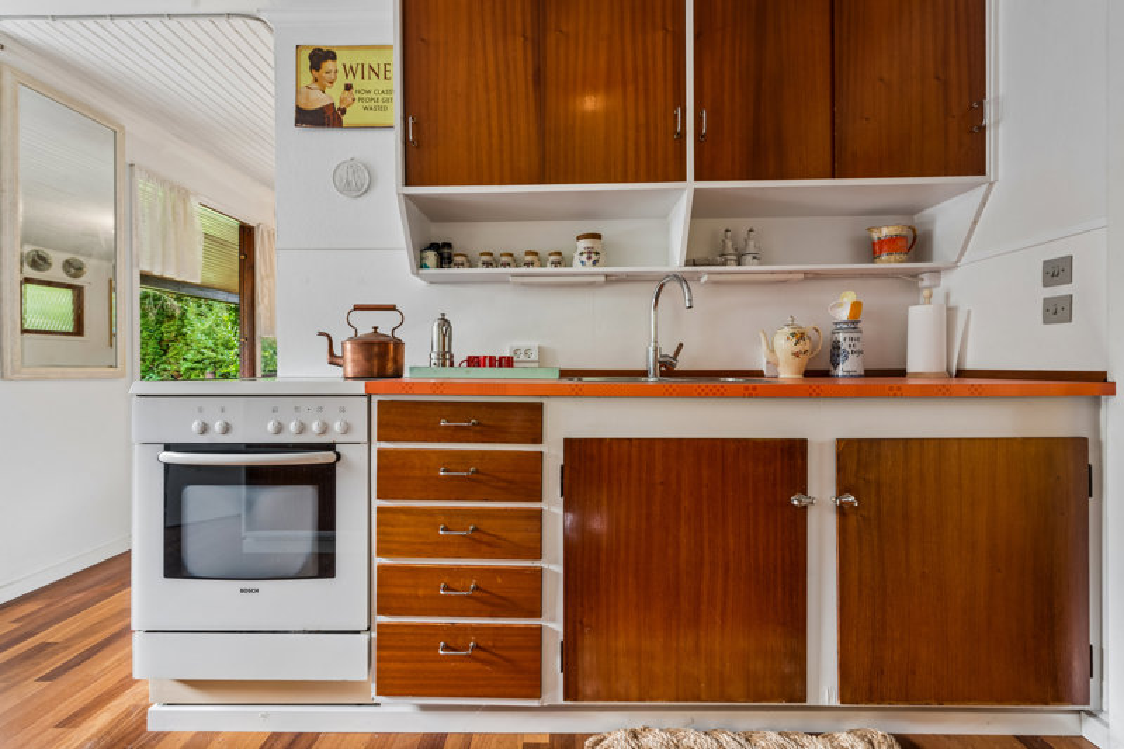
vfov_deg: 81.2
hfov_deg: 104.3
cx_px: 562
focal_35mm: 14
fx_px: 437
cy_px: 374
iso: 250
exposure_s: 1/2.5
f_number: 10
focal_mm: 14
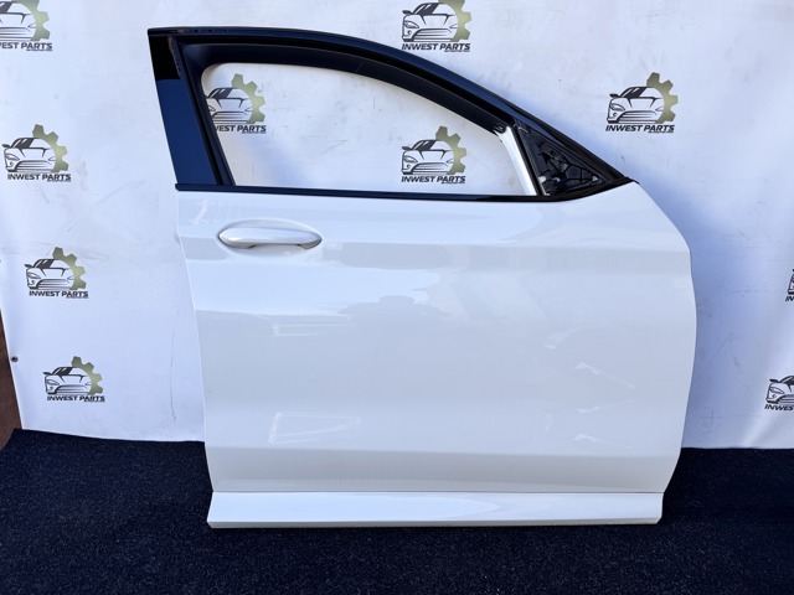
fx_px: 550
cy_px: 298
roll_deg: -0.4
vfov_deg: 56.8
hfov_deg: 71.6
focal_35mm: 24
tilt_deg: -16.0
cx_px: 397
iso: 80
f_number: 1.78
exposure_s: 1/651
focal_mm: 6.76
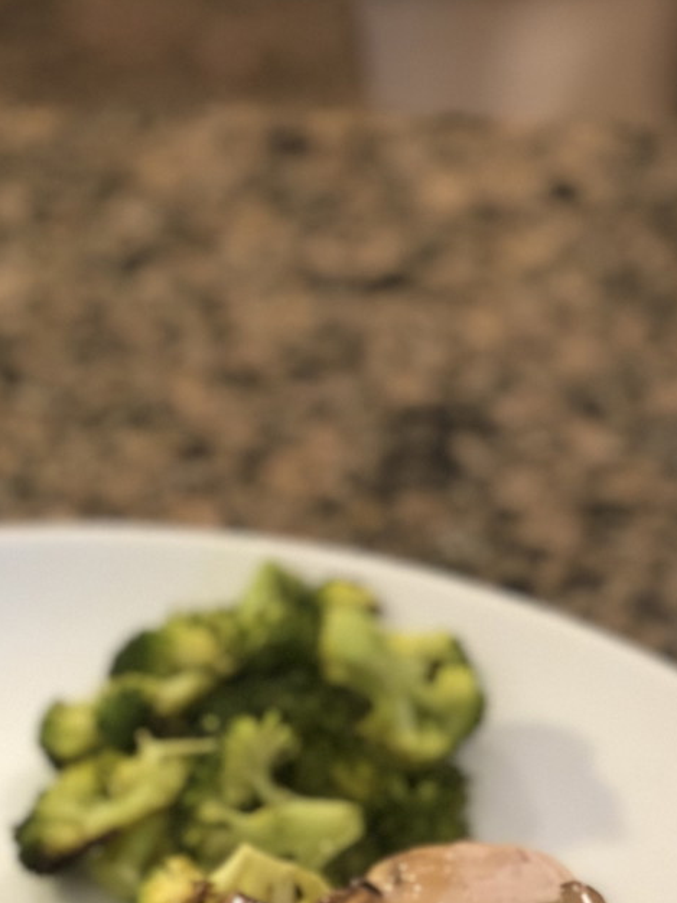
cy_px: 837
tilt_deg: -37.4
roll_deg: -2.5
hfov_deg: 11.1
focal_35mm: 133
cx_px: 167
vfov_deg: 14.7
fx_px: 3471
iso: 125
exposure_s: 1/24
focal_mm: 6
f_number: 2.4
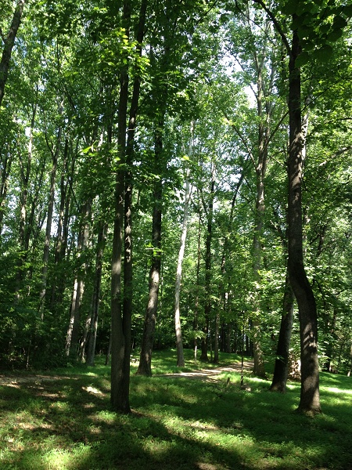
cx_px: 176
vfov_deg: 52.6
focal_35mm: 35
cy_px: 235
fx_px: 475
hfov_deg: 40.7
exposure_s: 1/120
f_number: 2.4
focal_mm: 4.28
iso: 64
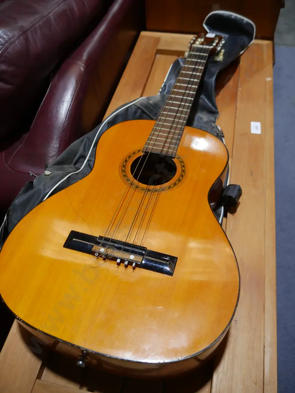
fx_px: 318
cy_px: 196
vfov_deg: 63.4
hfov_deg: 49.8
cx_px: 148
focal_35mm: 28
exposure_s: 1/60
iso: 200
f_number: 3.5
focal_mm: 14
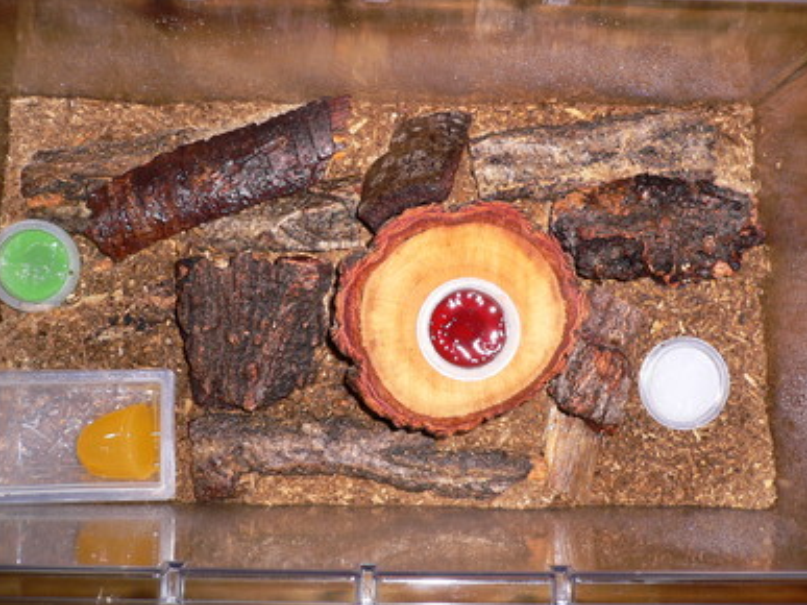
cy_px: 291
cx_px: 398
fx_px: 886
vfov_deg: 37.7
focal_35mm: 38
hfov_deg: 49.0
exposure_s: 1/60
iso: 64
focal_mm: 5.8
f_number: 2.8
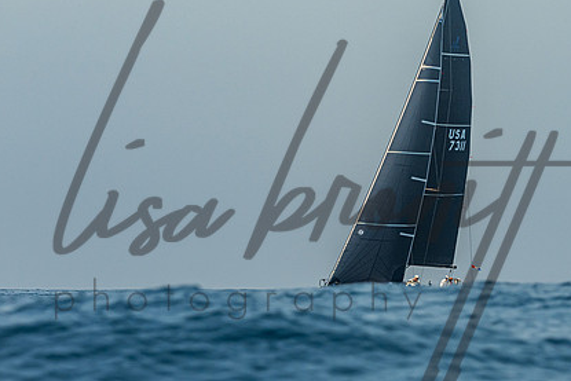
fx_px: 6965
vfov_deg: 3.1
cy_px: 158
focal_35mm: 439
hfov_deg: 4.7
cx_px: 361
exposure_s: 1/2500
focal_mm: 240
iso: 400
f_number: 7.1
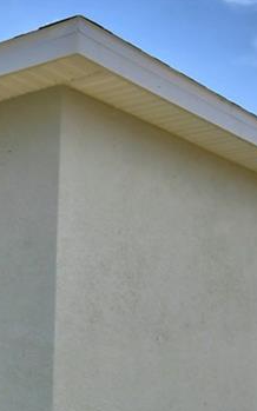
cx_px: -85
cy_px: 374
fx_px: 785
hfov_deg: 17.4
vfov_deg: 28.2
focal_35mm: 70
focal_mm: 10
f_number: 4.5
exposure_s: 1/1250
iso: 100
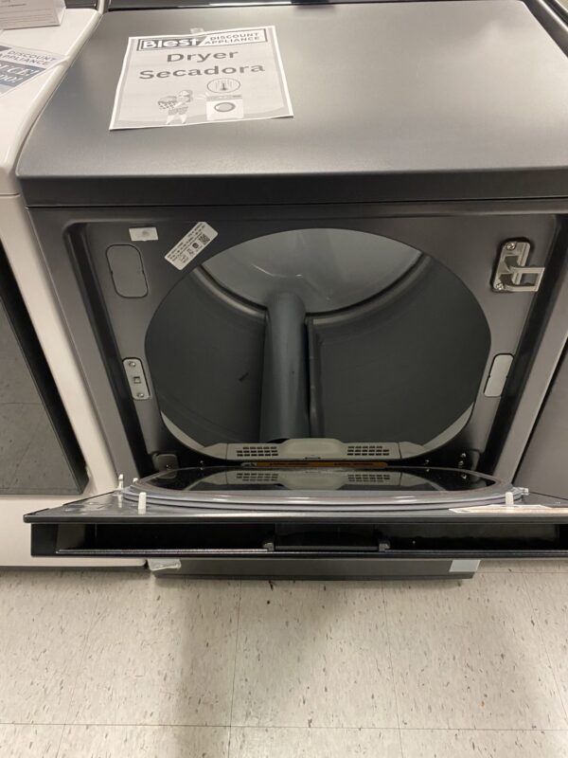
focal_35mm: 26
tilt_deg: -40.3
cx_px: 284
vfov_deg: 67.3
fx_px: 569
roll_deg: +1.4
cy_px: 379
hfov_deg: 53.1
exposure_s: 1/43
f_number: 1.8
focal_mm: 4.25
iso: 400
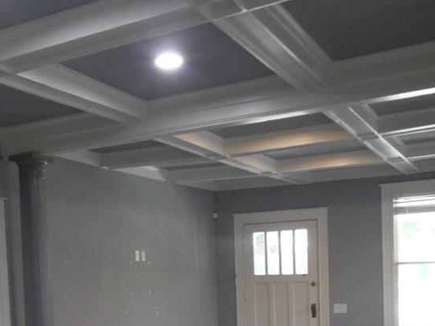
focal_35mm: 45
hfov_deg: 42.0
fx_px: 566
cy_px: 305
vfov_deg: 30.5
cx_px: 187
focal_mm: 3.9
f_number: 3.2
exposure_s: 1/30
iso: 160
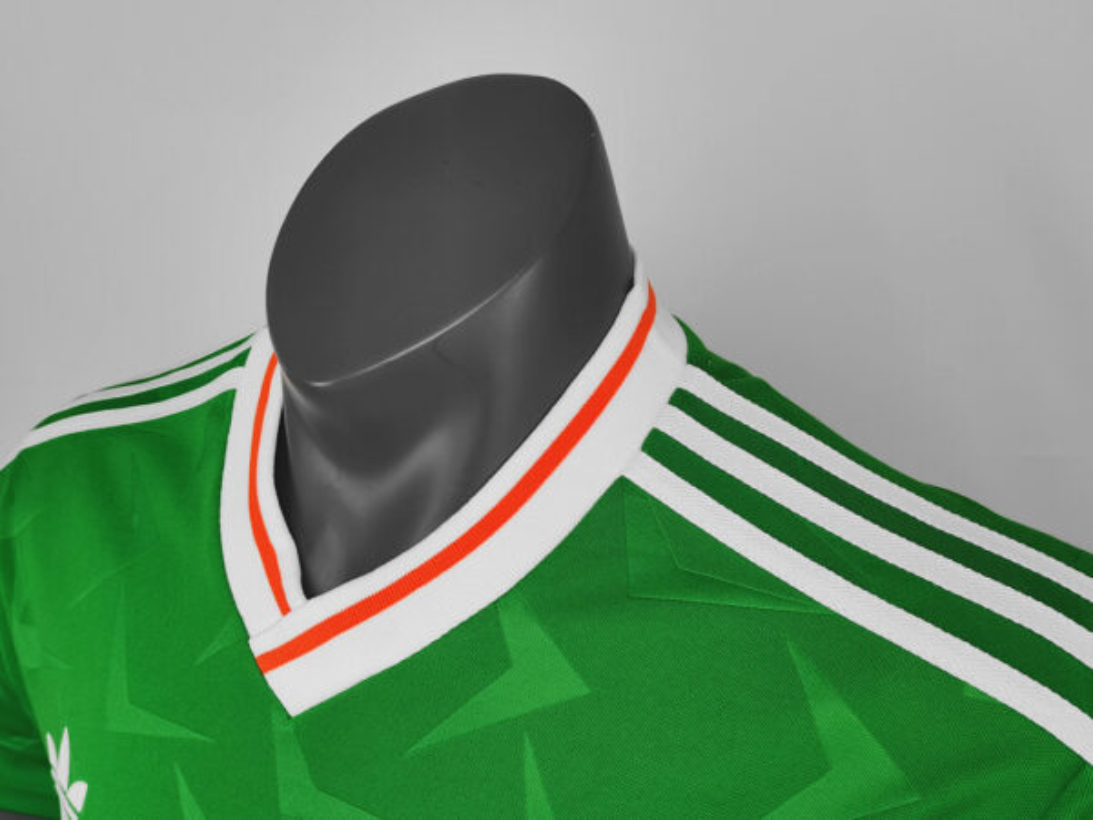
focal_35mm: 36
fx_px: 1137
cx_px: 546
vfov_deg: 39.7
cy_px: 410
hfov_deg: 51.4
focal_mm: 5.58
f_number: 1.8
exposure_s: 1/100
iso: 100
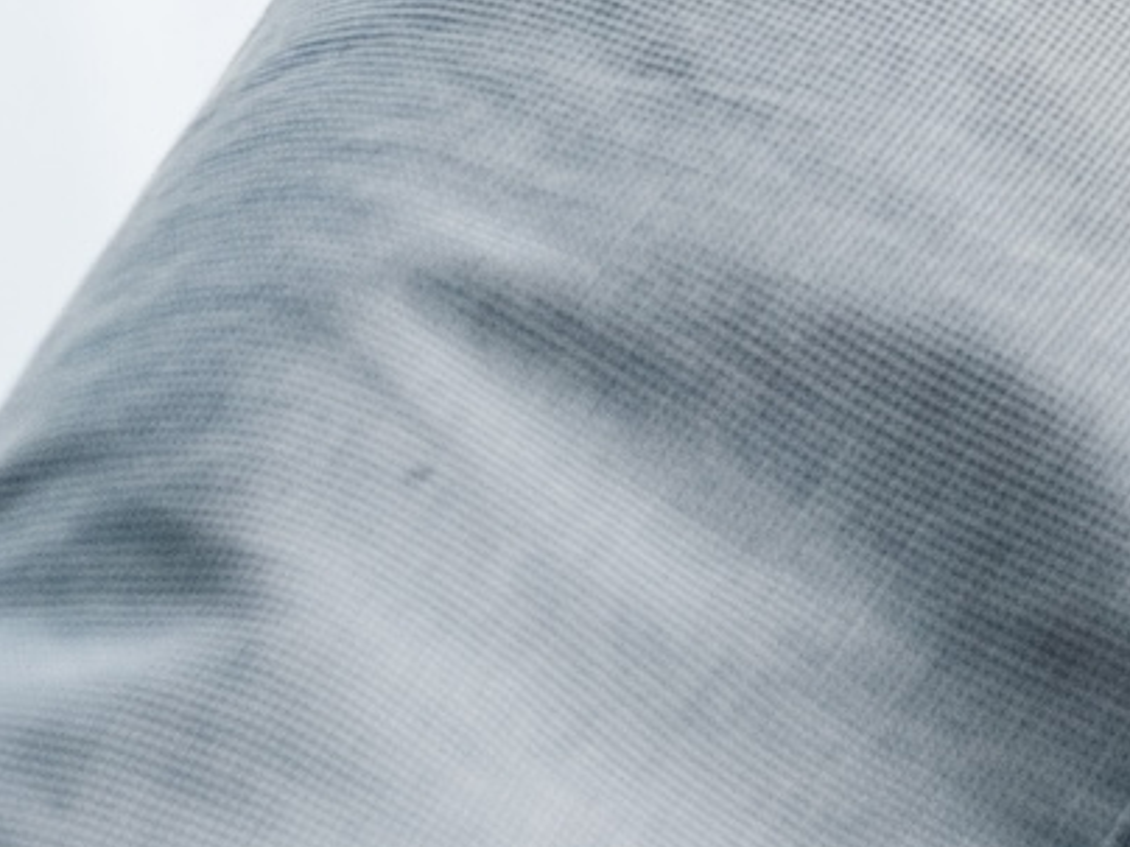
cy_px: -946
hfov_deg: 4.7
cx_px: 3702
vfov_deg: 3.7
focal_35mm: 394
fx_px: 12862
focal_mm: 50
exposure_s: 1/320
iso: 500
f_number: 3.5
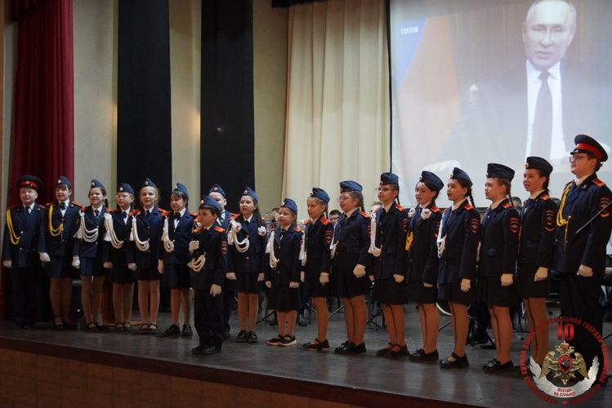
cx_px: 306
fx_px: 893
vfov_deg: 25.8
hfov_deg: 37.8
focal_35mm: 52
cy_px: 204
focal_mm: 35
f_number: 4.5
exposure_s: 1/100
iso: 6400
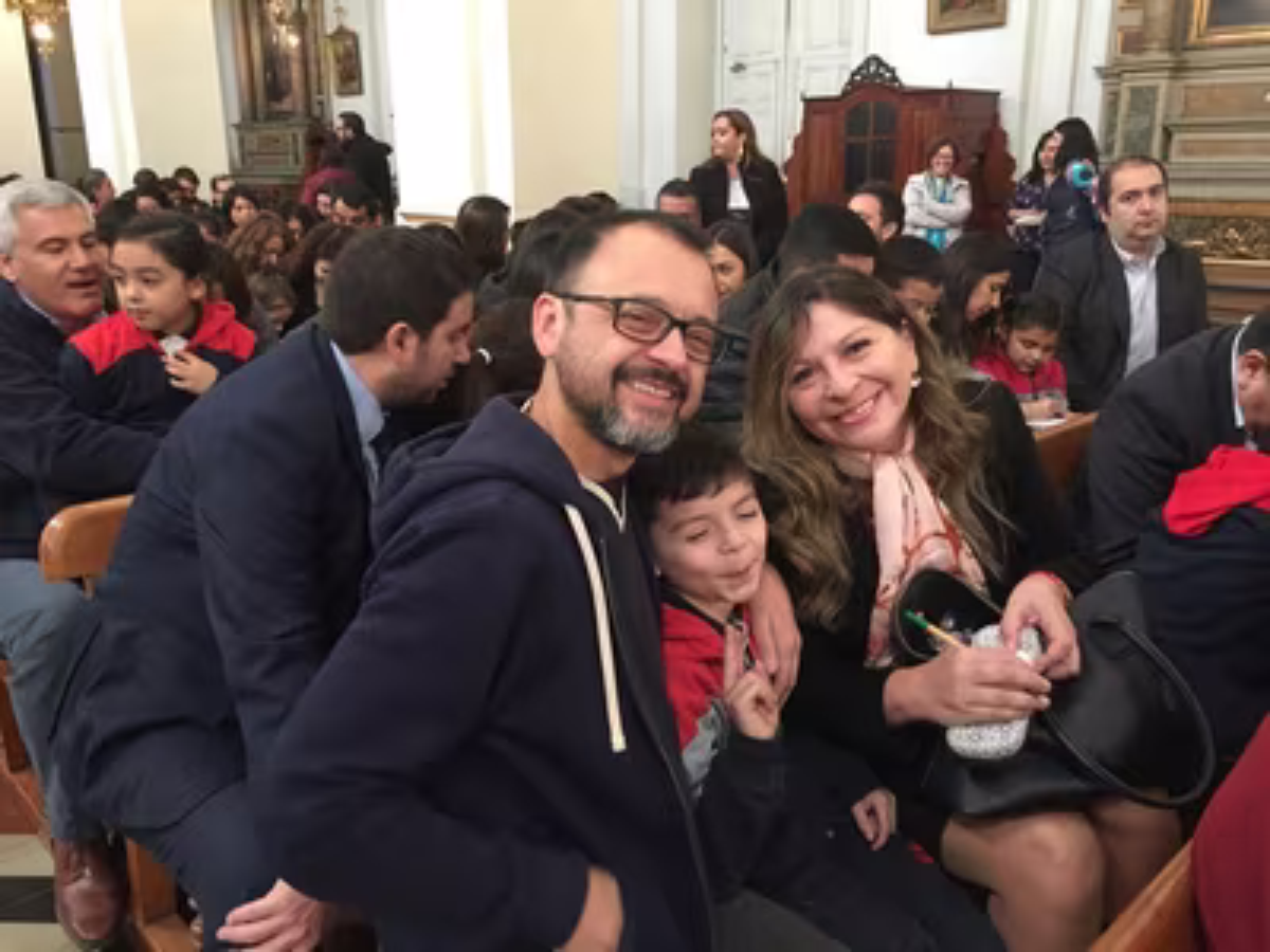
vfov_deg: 48.2
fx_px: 1064
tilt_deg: -15.4
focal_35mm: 29
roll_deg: -0.5
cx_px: 635
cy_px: 476
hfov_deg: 61.7
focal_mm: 4.15
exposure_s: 1/10
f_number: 2.2
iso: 100
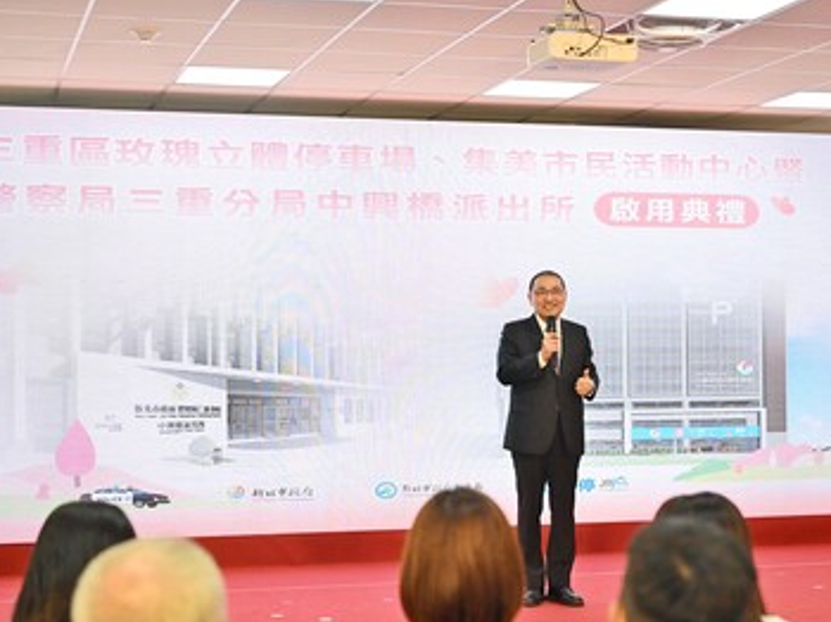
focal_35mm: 66
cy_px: 312
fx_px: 1583
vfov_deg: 22.2
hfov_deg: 29.4
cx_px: 442
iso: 500
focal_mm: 60
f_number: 4
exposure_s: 1/125
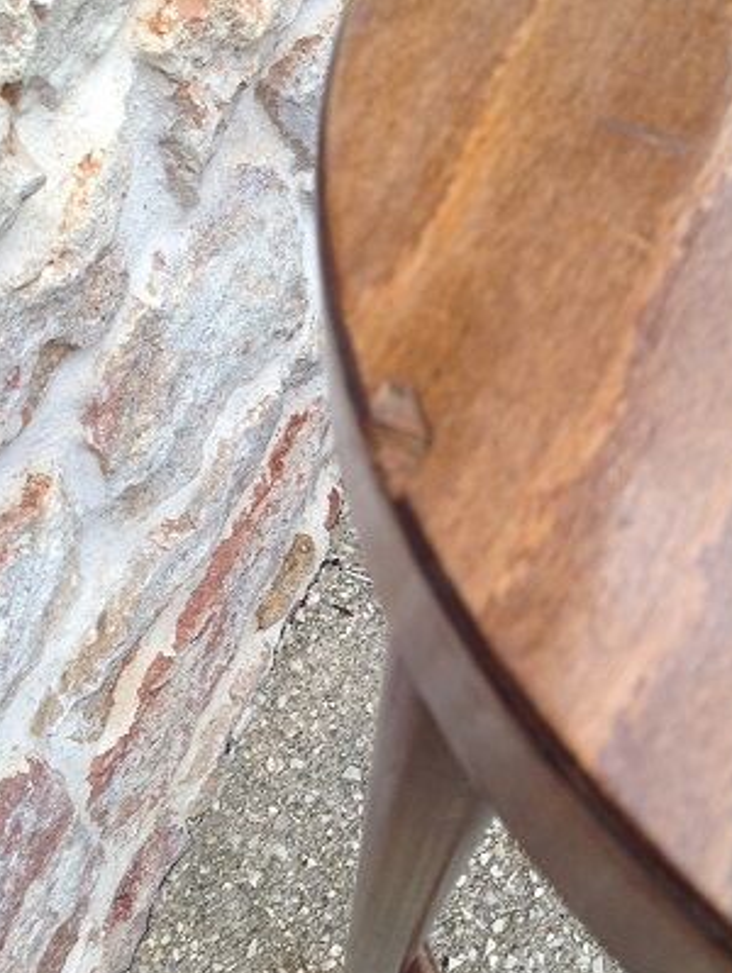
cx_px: 432
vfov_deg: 43.8
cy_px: 478
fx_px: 1210
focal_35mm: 43
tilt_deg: -60.2
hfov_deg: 33.6
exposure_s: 1/142
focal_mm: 4.28
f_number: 2.4
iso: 50
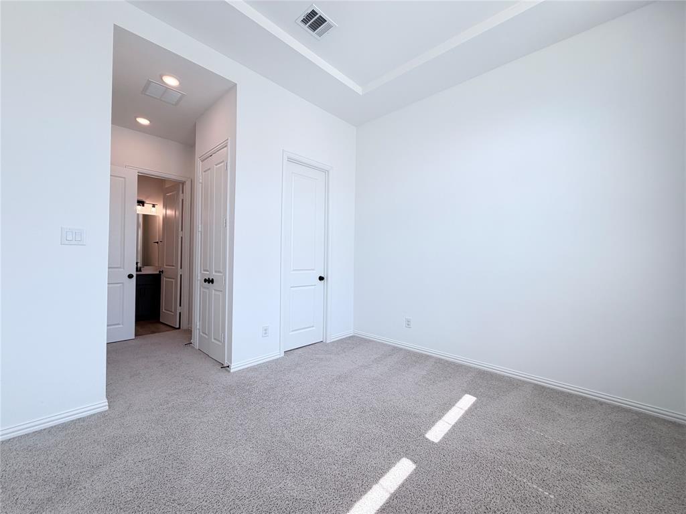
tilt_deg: -0.4
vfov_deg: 85.7
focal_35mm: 14
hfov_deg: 102.1
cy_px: 257
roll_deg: -0.6
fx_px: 277
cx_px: 343
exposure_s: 1/120
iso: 64
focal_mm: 2.22
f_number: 2.2
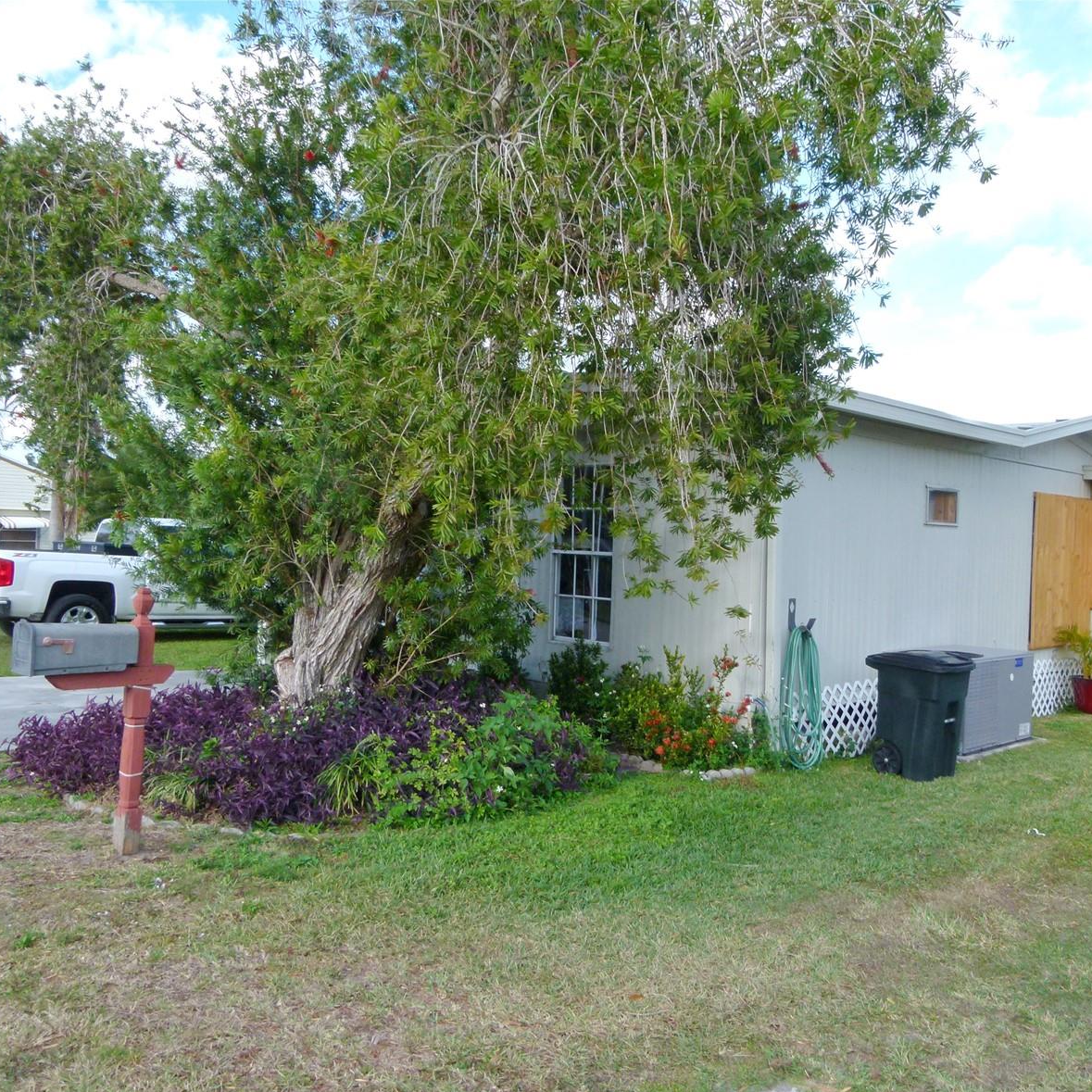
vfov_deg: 54.0
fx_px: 1071
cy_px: 555
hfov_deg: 53.5
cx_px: 673
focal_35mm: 30
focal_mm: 4.5
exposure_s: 1/320
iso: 100
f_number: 4
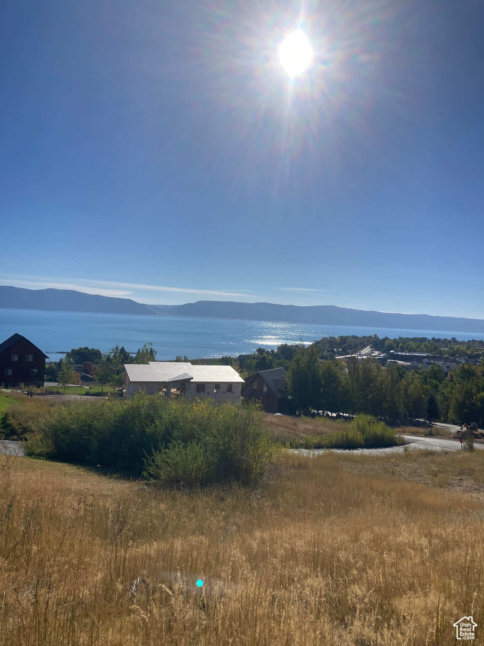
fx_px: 522
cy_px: 323
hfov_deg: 49.7
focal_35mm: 28
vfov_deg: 63.4
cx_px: 242
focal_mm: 3.99
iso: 25
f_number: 1.8
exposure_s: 1/6897
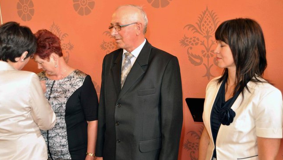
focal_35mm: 35
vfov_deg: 33.7
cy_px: 82
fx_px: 263
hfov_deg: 56.6
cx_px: 142
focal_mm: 22
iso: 800
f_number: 4
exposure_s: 1/30
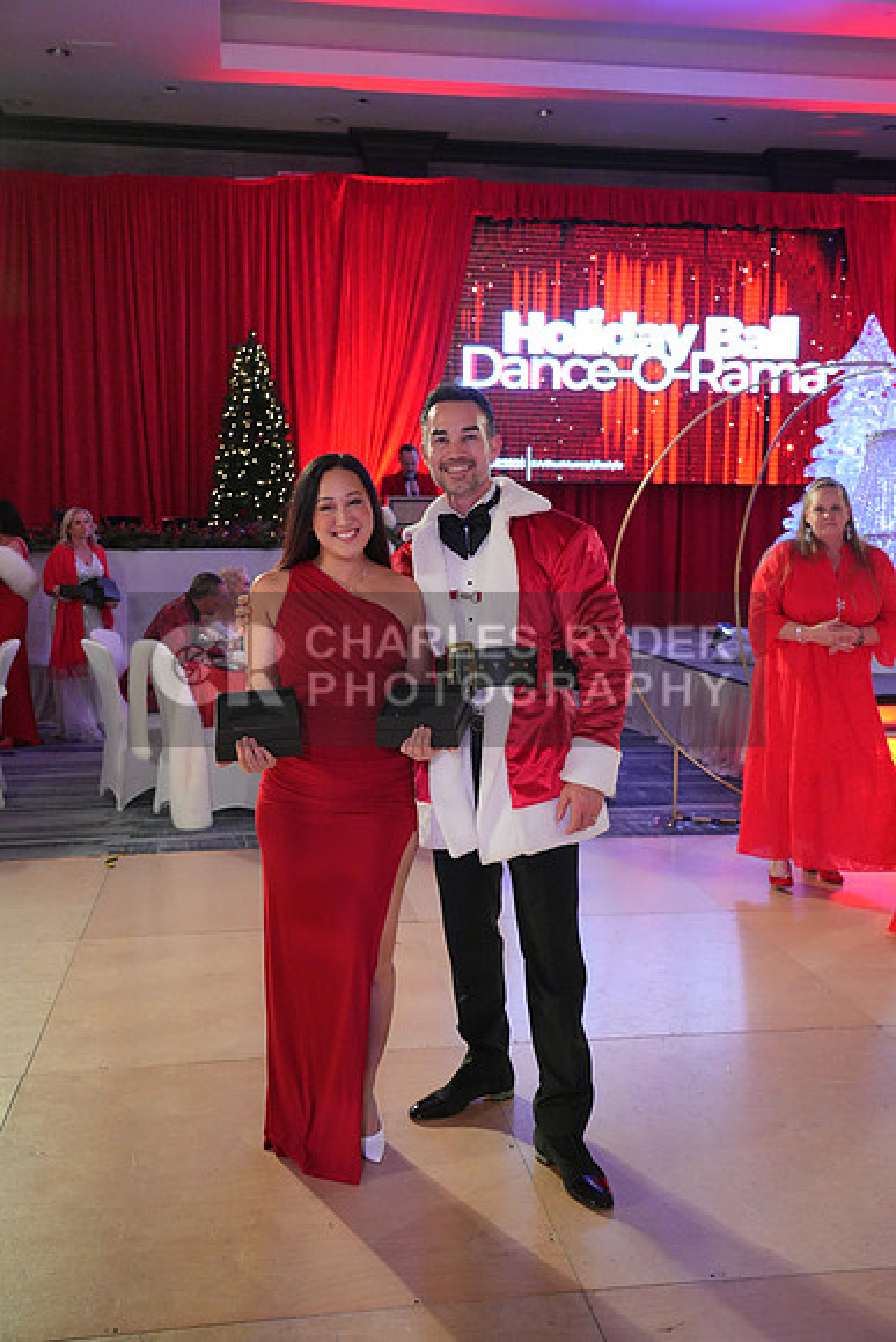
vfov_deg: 55.8
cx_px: 448
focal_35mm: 34
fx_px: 1268
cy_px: 671
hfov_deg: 38.9
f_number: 4
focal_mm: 34
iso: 4000
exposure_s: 1/400
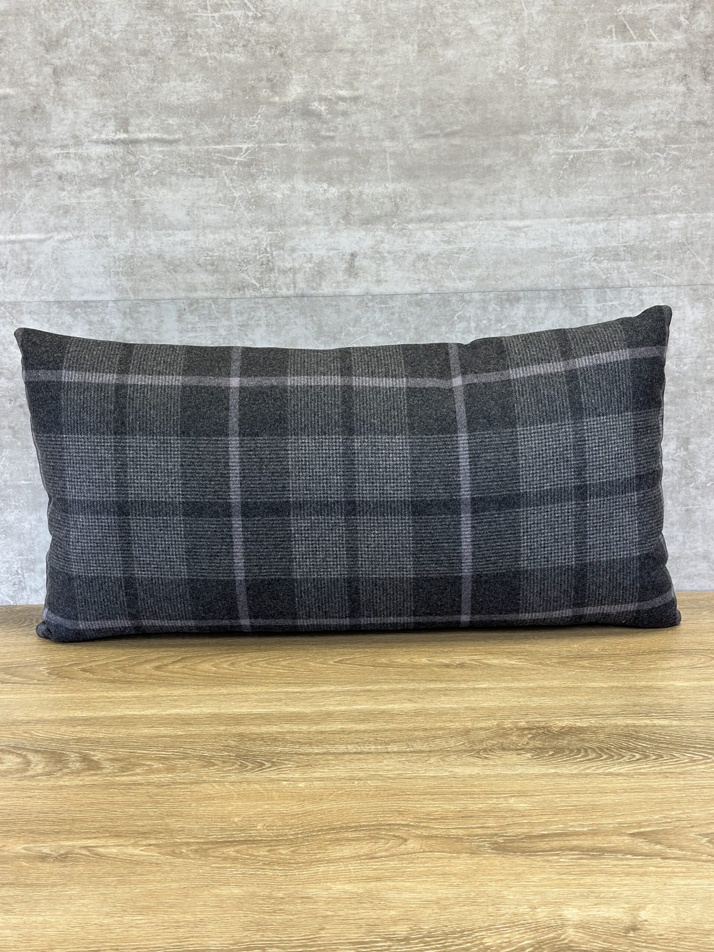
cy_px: 476
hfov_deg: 30.3
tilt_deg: -13.5
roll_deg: +1.6
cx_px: 357
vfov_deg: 39.7
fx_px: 1320
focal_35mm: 48
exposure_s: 1/120
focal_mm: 6.86
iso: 125
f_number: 1.78
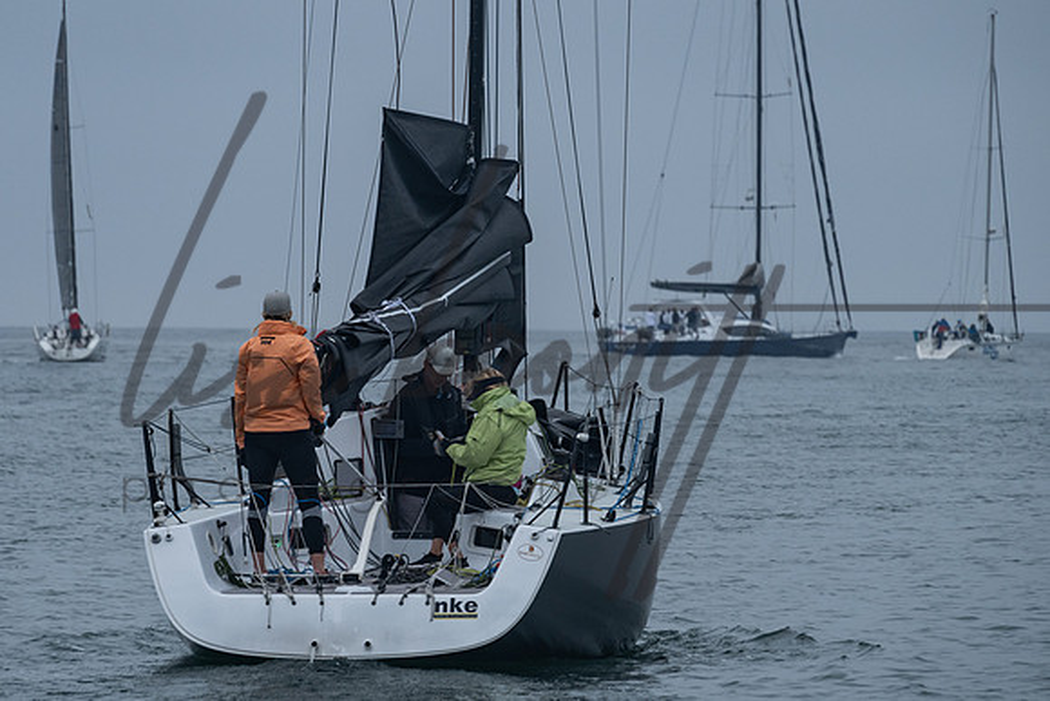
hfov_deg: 6.2
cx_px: 418
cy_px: 361
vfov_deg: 4.1
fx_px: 9745
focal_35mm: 334
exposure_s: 1/2000
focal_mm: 200
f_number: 6.3
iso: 320
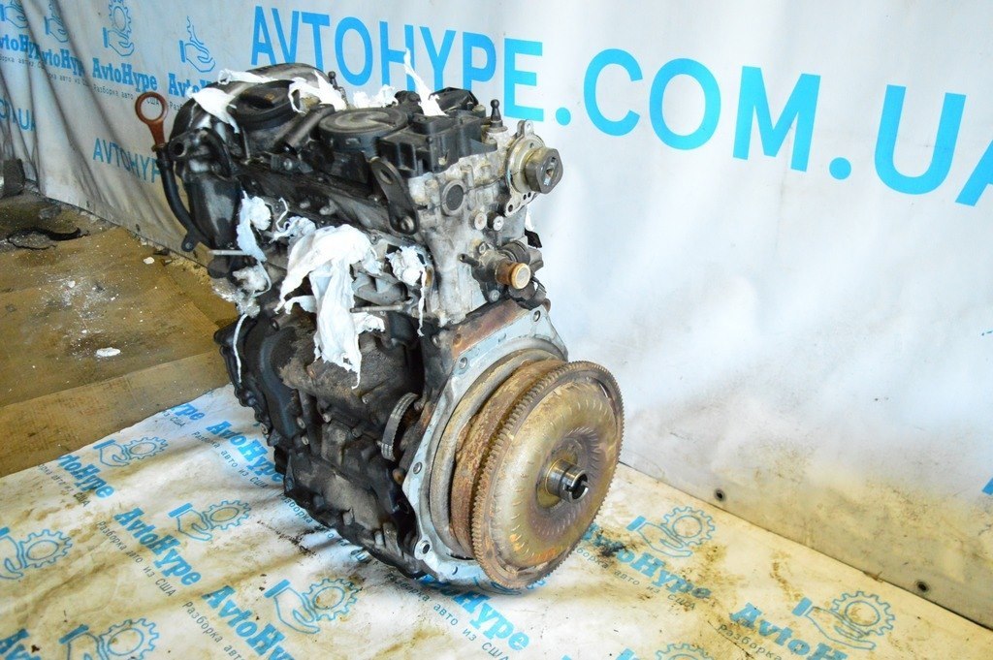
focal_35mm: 33
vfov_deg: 39.9
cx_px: 496
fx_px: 909
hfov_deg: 57.3
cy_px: 330
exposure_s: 1/250
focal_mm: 22
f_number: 4
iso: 6400
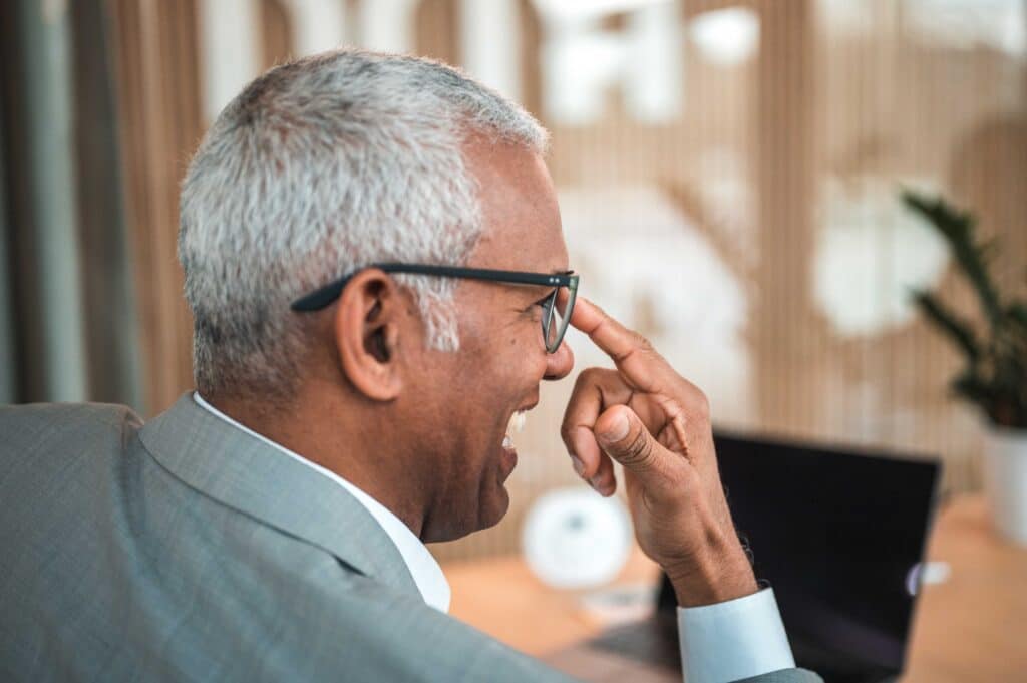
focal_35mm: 50
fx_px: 1425
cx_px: 514
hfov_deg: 39.6
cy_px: 342
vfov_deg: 26.9
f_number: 1.8
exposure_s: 1/160
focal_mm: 50
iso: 800
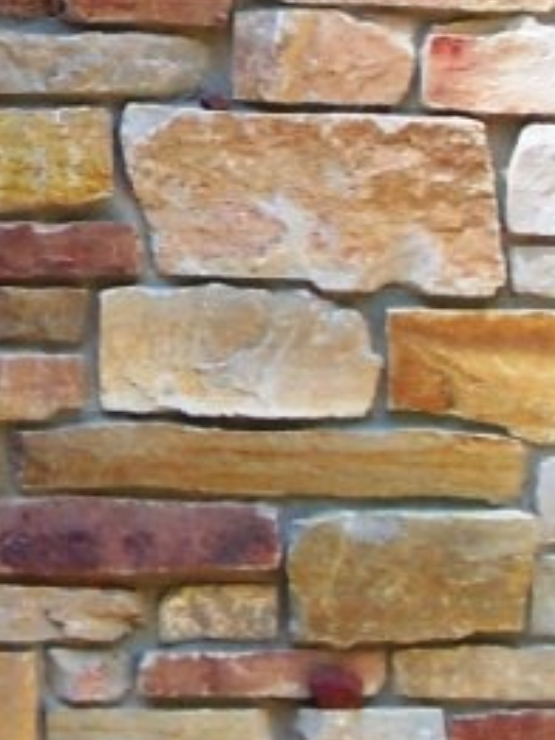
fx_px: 3268
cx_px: -272
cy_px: 190
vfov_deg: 12.9
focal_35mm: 153
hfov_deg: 9.4
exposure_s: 1/125
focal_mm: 6.4
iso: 64
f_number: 3.9
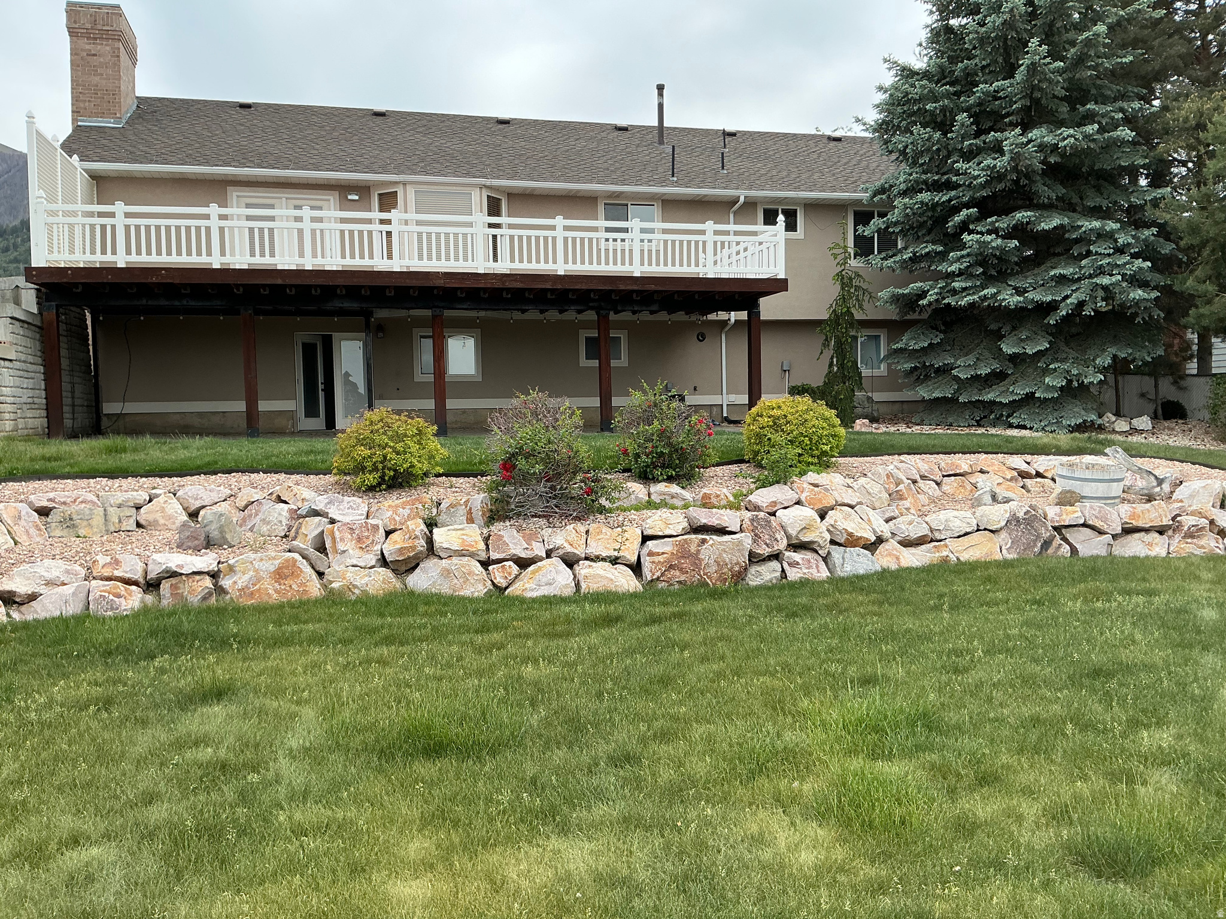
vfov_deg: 49.7
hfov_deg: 63.4
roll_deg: +1.9
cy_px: 460
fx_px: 992
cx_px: 613
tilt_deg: -2.3
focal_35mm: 28
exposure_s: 1/883
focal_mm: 3
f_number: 1.8
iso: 25
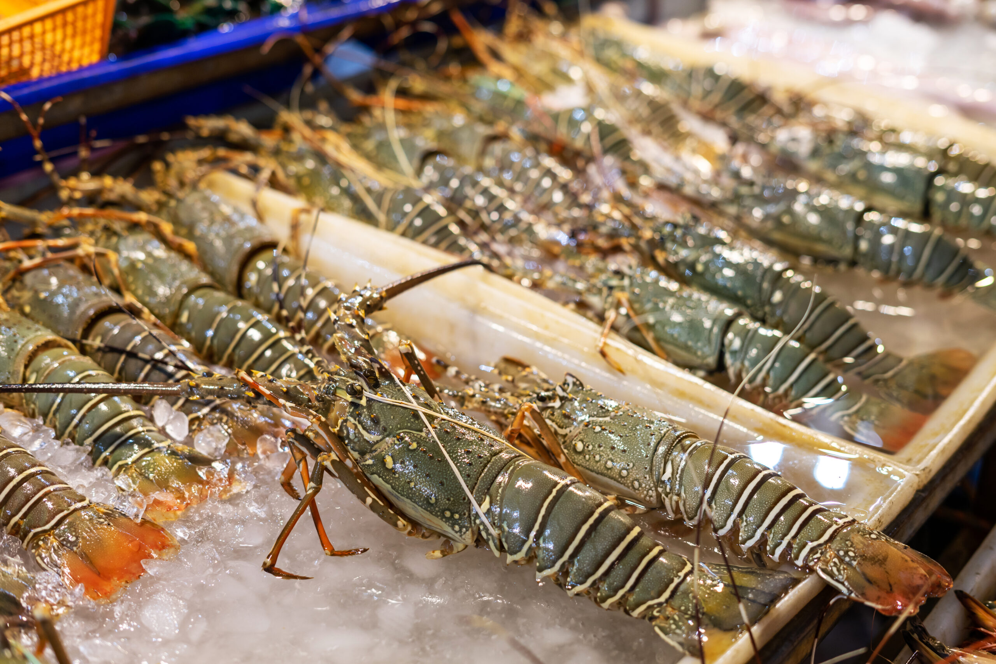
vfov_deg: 27.0
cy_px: 332
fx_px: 1383
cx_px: 498
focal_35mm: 50
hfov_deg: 39.6
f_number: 2.8
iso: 400
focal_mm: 50
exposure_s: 1/50
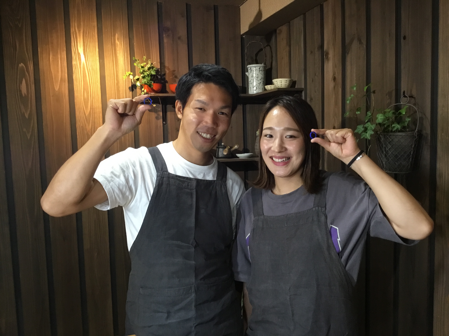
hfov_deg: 58.4
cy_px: 168
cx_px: 224
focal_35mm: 31
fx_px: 402
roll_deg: +0.6
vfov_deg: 45.4
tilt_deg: -5.4
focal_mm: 3.3
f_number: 2.4
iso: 125
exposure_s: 1/30
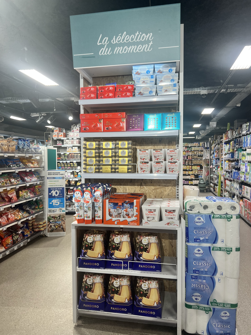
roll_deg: +0.3
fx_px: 251
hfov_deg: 53.1
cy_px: 168
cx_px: 126
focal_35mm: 26
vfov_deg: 67.3
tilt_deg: +1.3
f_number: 1.5
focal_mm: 5.7
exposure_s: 1/171
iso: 40
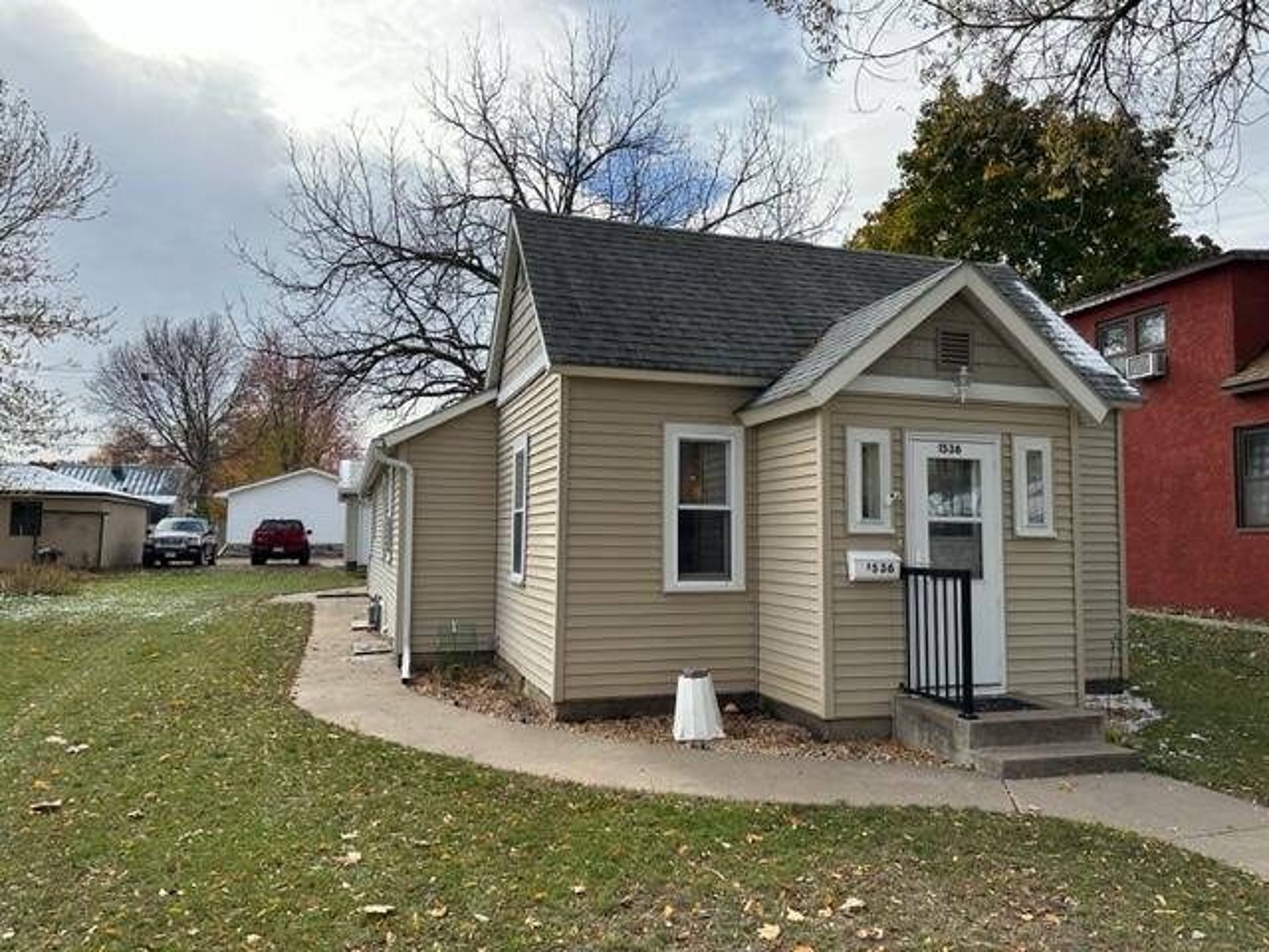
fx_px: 880
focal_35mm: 24
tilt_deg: +3.6
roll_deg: -0.3
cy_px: 476
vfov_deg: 56.8
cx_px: 634
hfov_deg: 71.6
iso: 80
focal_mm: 6.86
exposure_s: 1/3247
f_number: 1.78
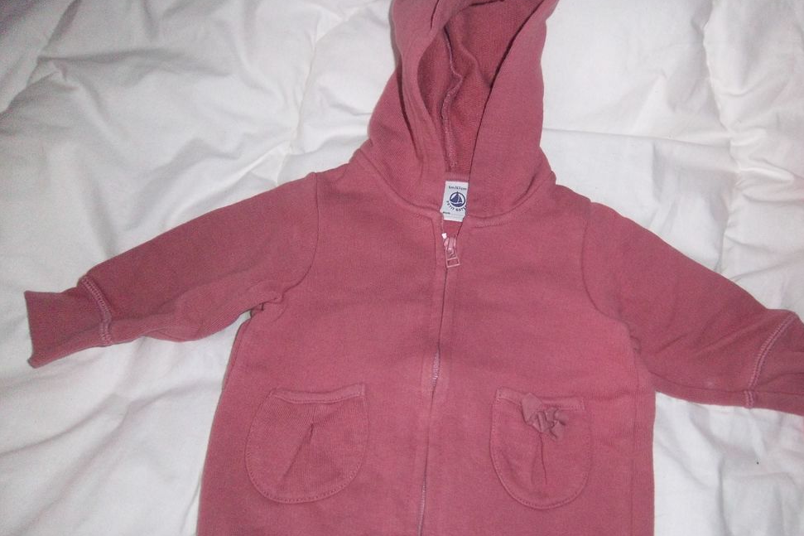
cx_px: 413
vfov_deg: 43.6
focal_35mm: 30
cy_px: 252
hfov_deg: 61.9
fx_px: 670
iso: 160
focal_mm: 5.1
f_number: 3.5
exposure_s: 1/64
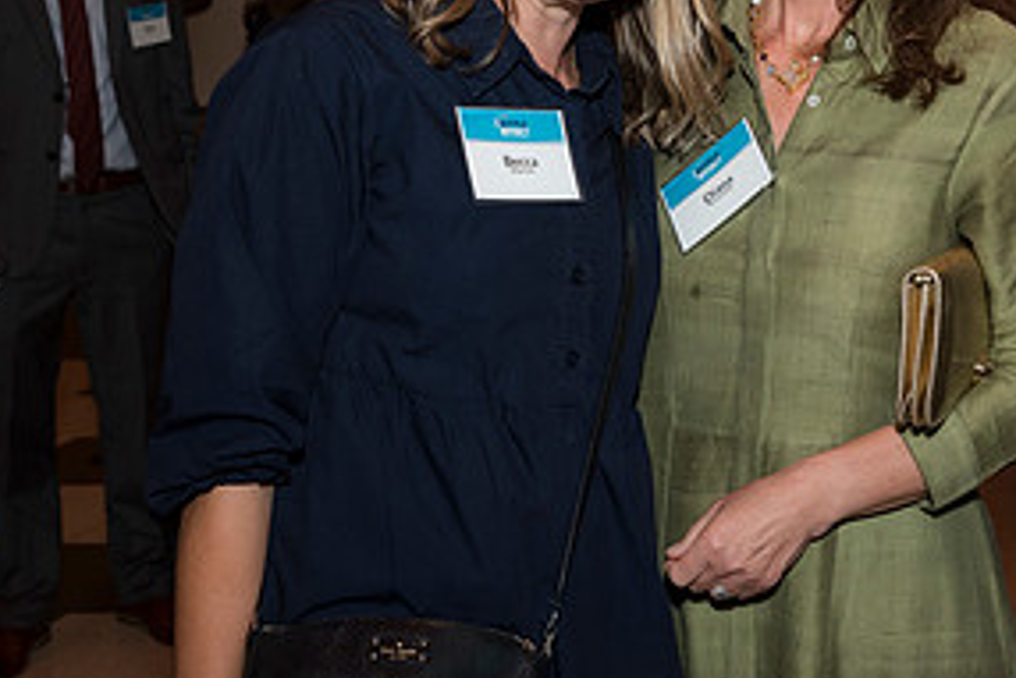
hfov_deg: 28.1
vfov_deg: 19.0
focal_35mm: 71
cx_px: 725
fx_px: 2005
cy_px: 112
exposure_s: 1/125
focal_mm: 35
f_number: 5.6
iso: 800
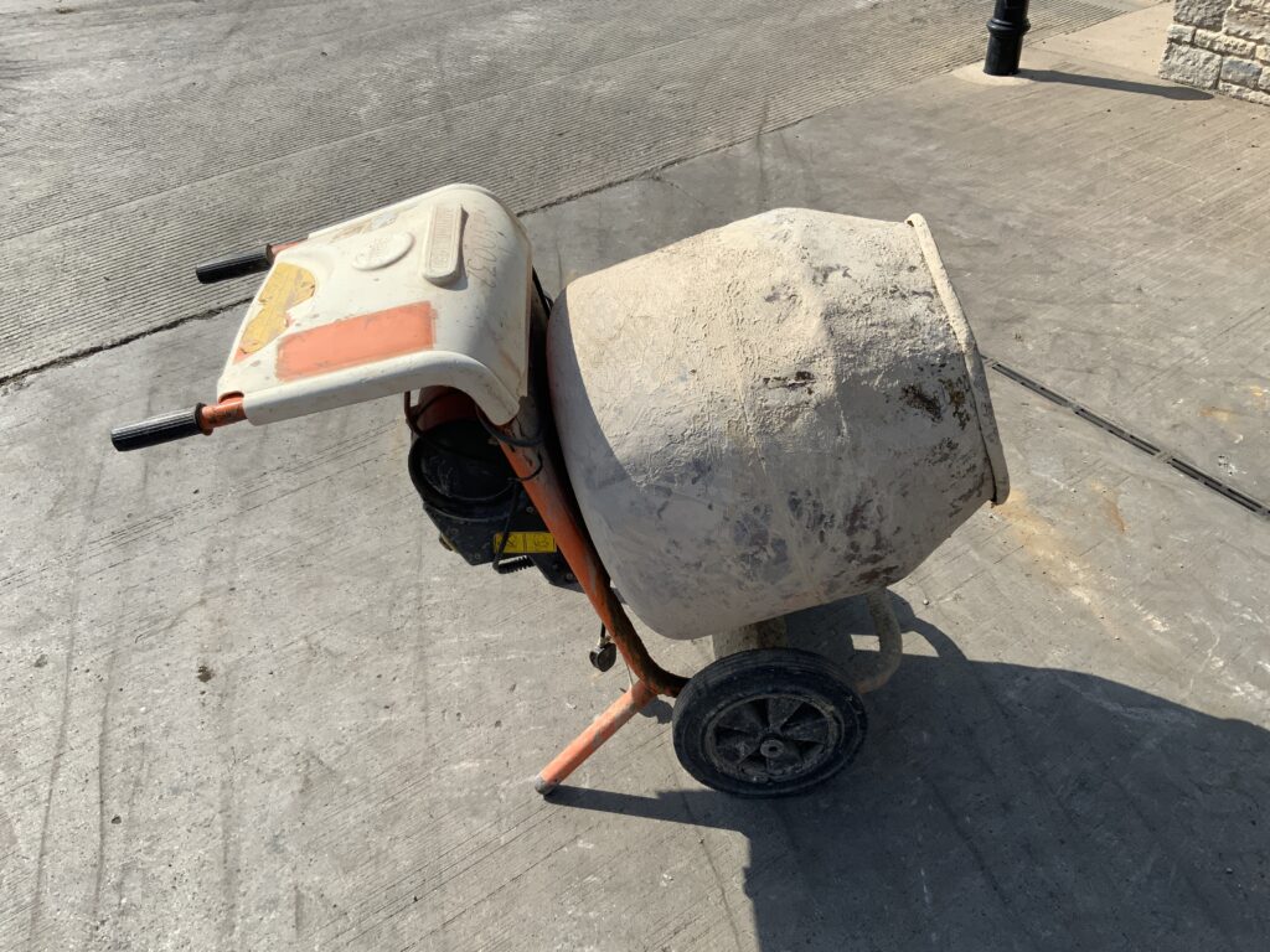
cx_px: 635
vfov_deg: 48.2
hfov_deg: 61.7
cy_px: 476
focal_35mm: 29
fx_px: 1064
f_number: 1.8
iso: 16
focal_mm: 3
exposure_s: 1/2141
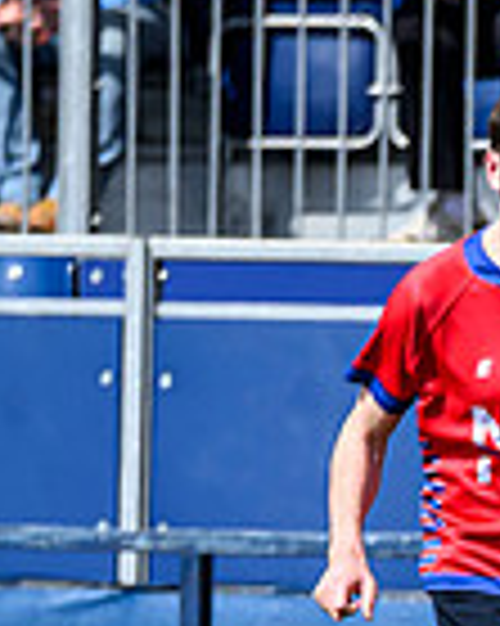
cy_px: 882
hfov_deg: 1.3
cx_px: 1511
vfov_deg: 1.6
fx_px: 21833
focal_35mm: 1179
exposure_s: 1/3200
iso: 500
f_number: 4.5
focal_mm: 200
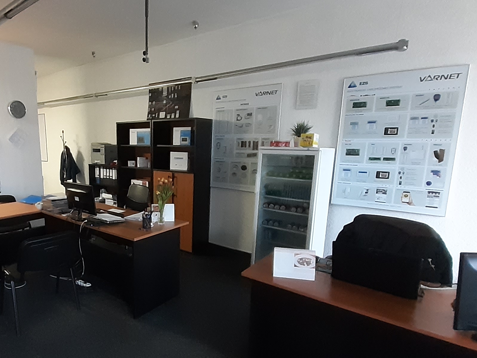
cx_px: 165
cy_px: 193
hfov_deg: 76.8
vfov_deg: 63.3
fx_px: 289
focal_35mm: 21
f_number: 2.2
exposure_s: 1/20
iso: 400
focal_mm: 1.13
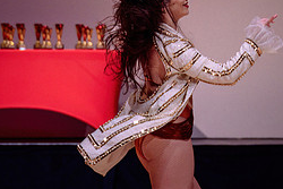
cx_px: 75
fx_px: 1487
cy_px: 172
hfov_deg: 10.9
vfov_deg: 7.3
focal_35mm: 189
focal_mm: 62
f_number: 2.8
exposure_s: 1/400
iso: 1600
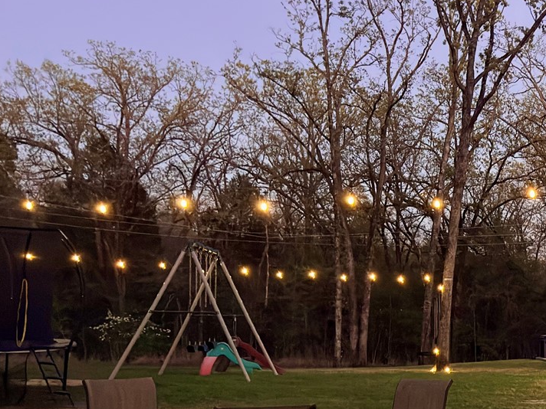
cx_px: 759
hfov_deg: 23.8
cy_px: 297
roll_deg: +0.3
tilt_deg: +0.9
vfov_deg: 21.2
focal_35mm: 69
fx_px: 1088
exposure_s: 1/30
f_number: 1.78
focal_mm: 6.76
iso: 640
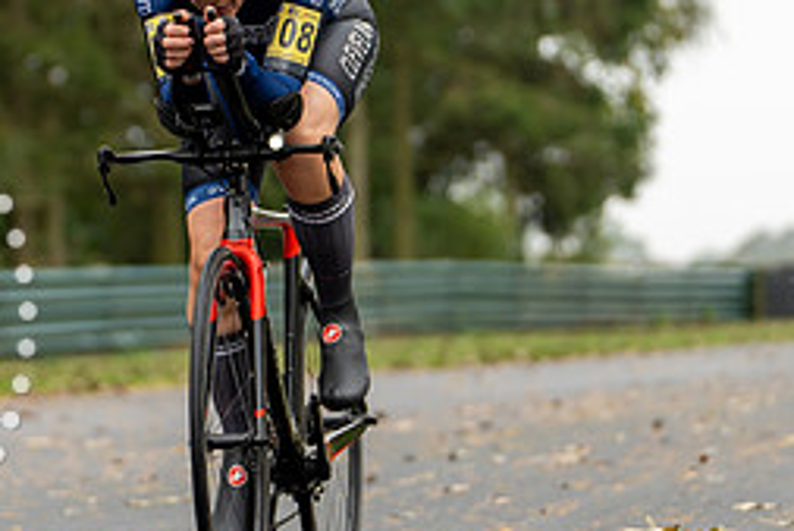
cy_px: 156
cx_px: 229
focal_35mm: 245
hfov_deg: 8.4
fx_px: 5406
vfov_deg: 5.6
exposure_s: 1/1000
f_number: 2.8
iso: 640
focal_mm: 107
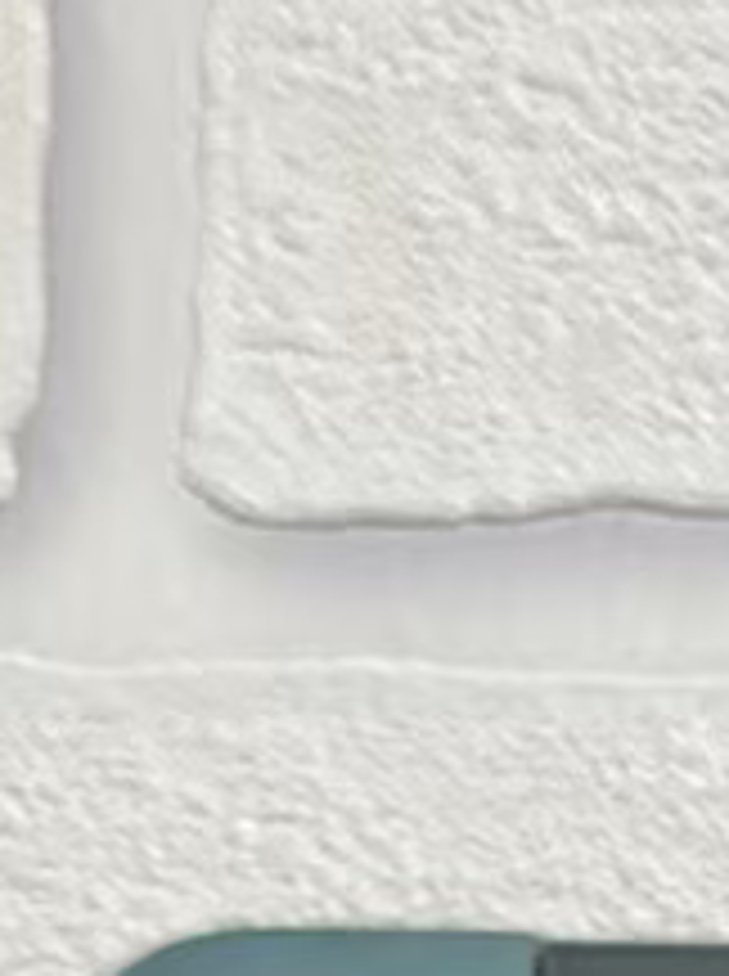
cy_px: 2478
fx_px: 7491
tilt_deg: +5.2
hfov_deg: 5.5
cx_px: 932
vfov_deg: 7.0
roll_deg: -1.2
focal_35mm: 266
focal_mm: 6.76
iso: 80
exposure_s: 1/50
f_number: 1.78
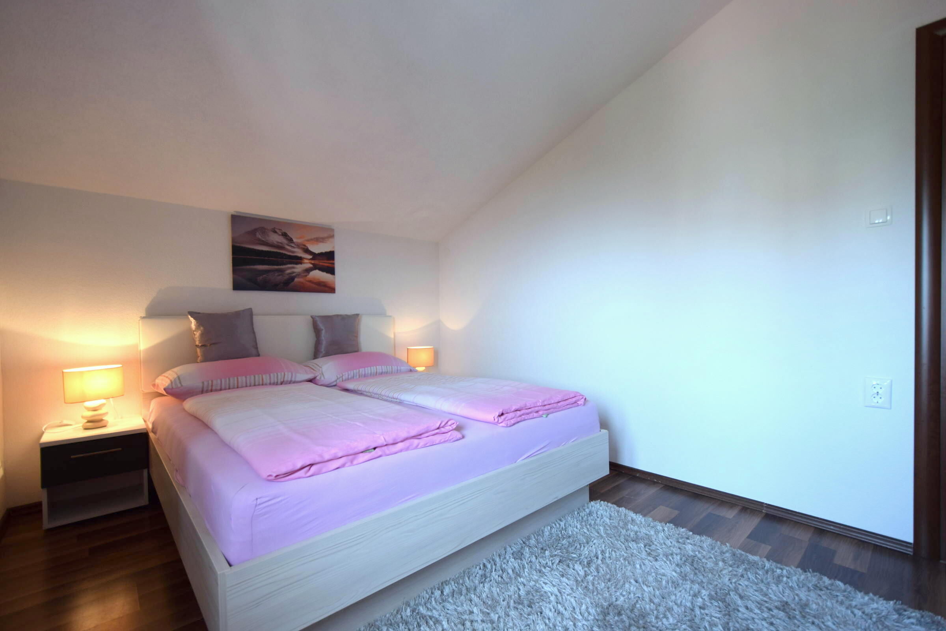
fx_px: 394
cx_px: 473
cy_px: 316
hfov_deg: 100.4
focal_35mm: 15
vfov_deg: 77.3
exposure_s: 1/60
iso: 400
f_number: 4
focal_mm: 10
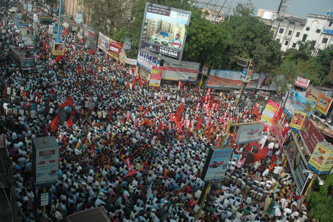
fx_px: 268
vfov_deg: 44.9
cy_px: 112
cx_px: 156
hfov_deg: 63.6
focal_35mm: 29
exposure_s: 1/2500
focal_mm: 18
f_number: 5.6
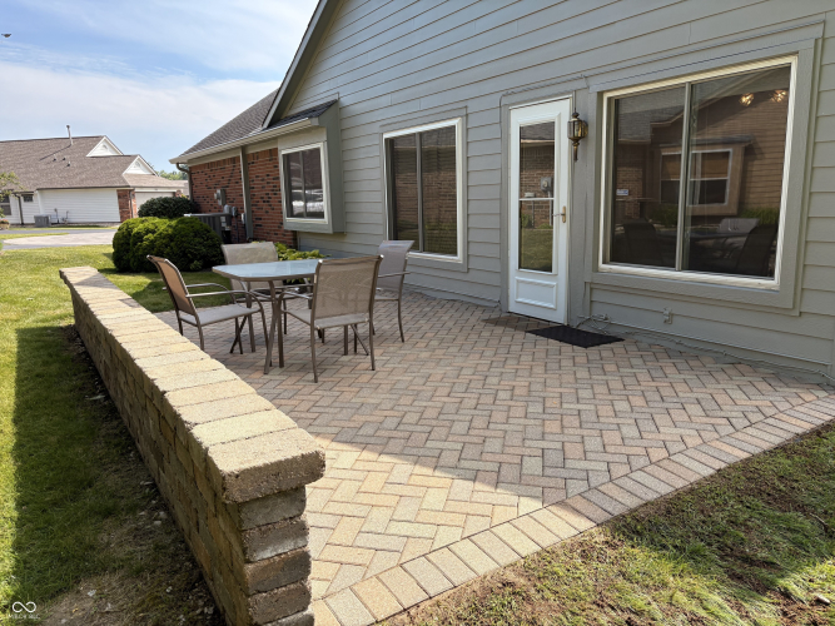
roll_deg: +2.5
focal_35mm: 26
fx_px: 627
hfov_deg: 67.3
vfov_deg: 53.0
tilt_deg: -10.1
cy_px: 313
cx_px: 418
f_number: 1.6
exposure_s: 1/2012
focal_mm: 5.96
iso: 50
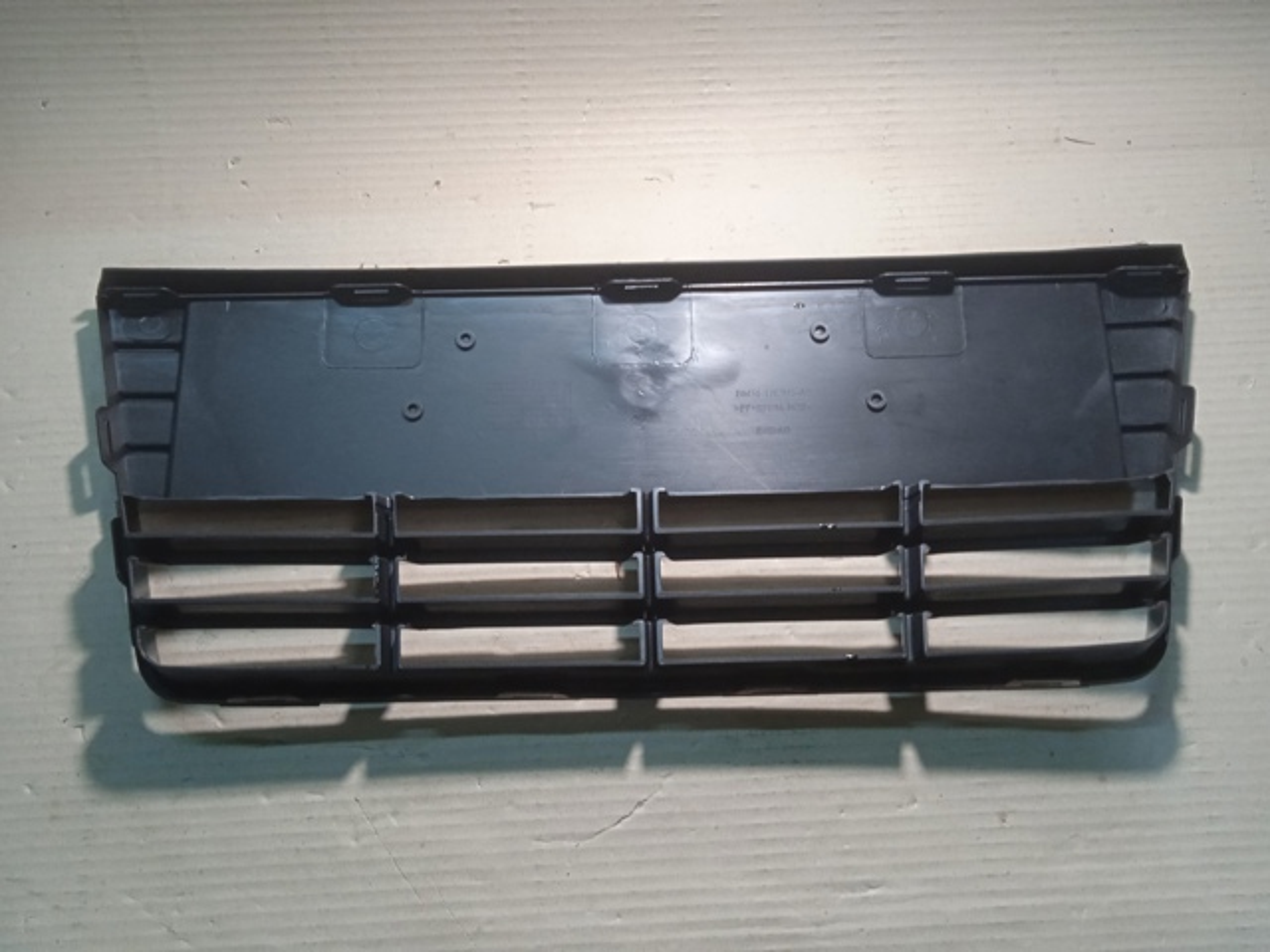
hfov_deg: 63.4
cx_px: 635
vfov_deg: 49.7
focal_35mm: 28
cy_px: 476
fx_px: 1027
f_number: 2.2
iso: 355
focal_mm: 3.43
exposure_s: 1/25
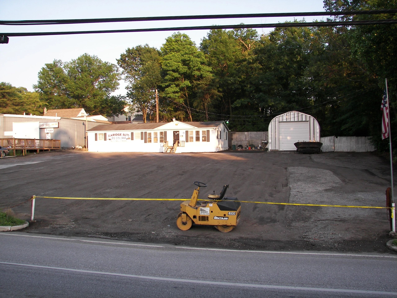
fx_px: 413
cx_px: 198
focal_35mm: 36
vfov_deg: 39.7
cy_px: 149
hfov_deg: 51.4
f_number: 2.8
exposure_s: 1/160
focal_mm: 6
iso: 50
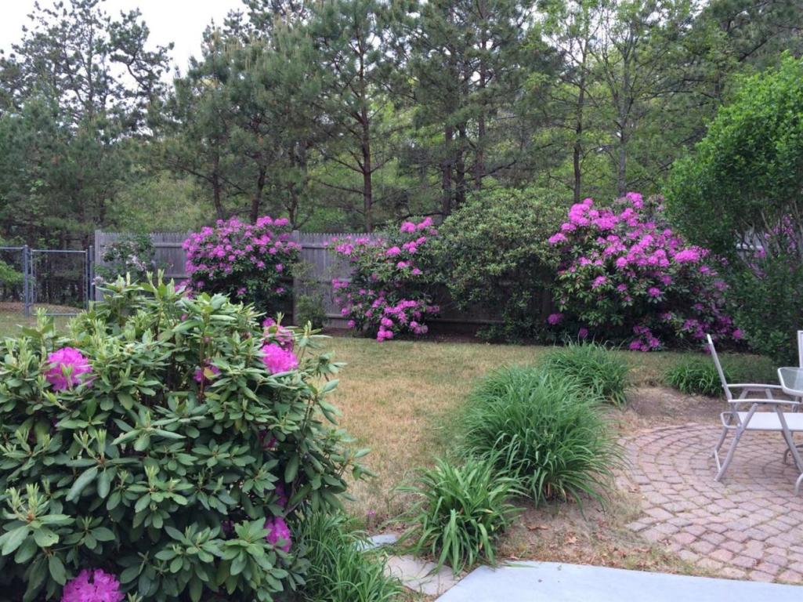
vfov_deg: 48.2
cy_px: 301
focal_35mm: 29
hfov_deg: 61.7
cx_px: 402
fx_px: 672
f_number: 2.2
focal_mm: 4.15
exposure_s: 1/127
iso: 32
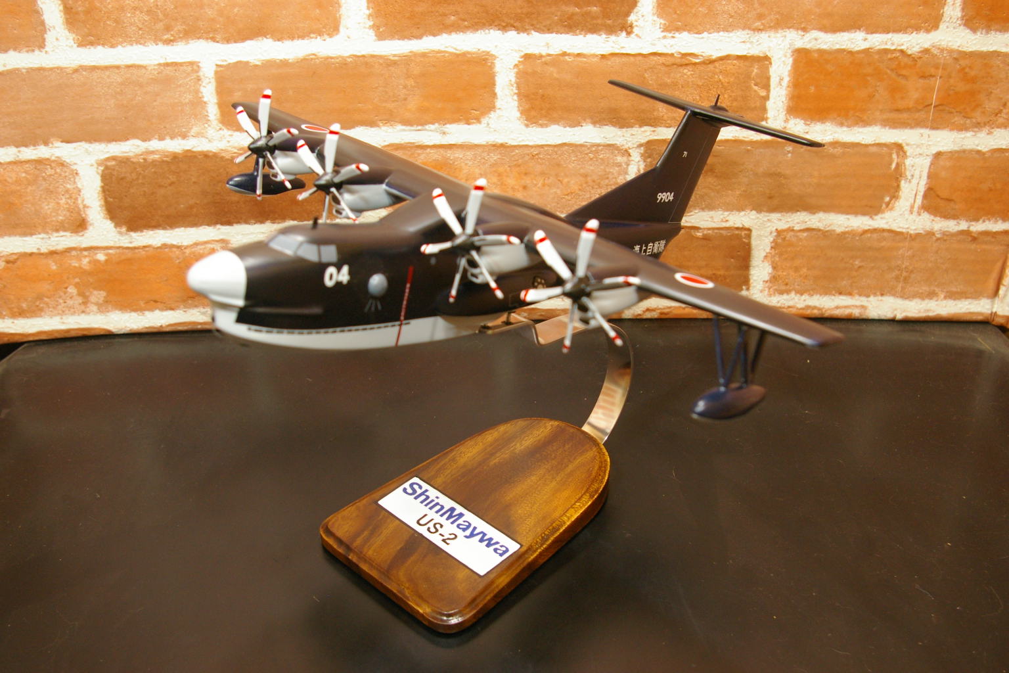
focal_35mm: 39
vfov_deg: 34.2
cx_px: 504
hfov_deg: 49.6
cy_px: 336
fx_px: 1093
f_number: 5.6
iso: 800
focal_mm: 26
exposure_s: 1/15
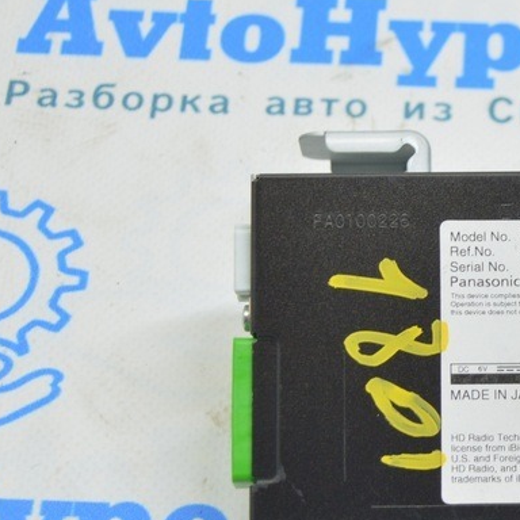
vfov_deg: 13.5
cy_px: 318
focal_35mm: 129
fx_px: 2192
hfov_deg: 13.3
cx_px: 527
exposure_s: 1/20
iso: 400
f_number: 5.6
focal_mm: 38
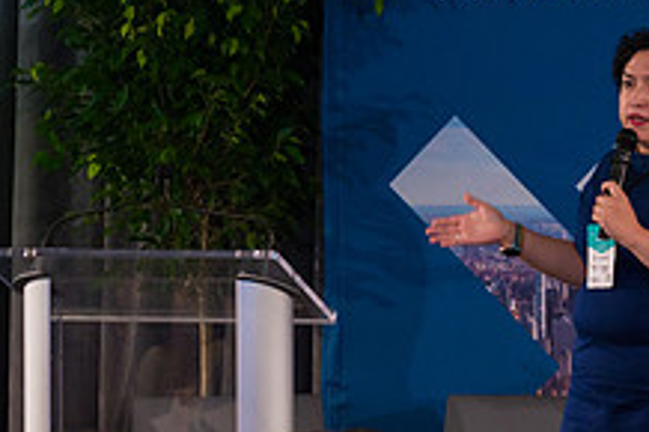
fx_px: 3603
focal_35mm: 200
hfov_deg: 10.2
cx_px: 626
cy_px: 173
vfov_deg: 6.9
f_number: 3.2
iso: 1600
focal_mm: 70
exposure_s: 1/200
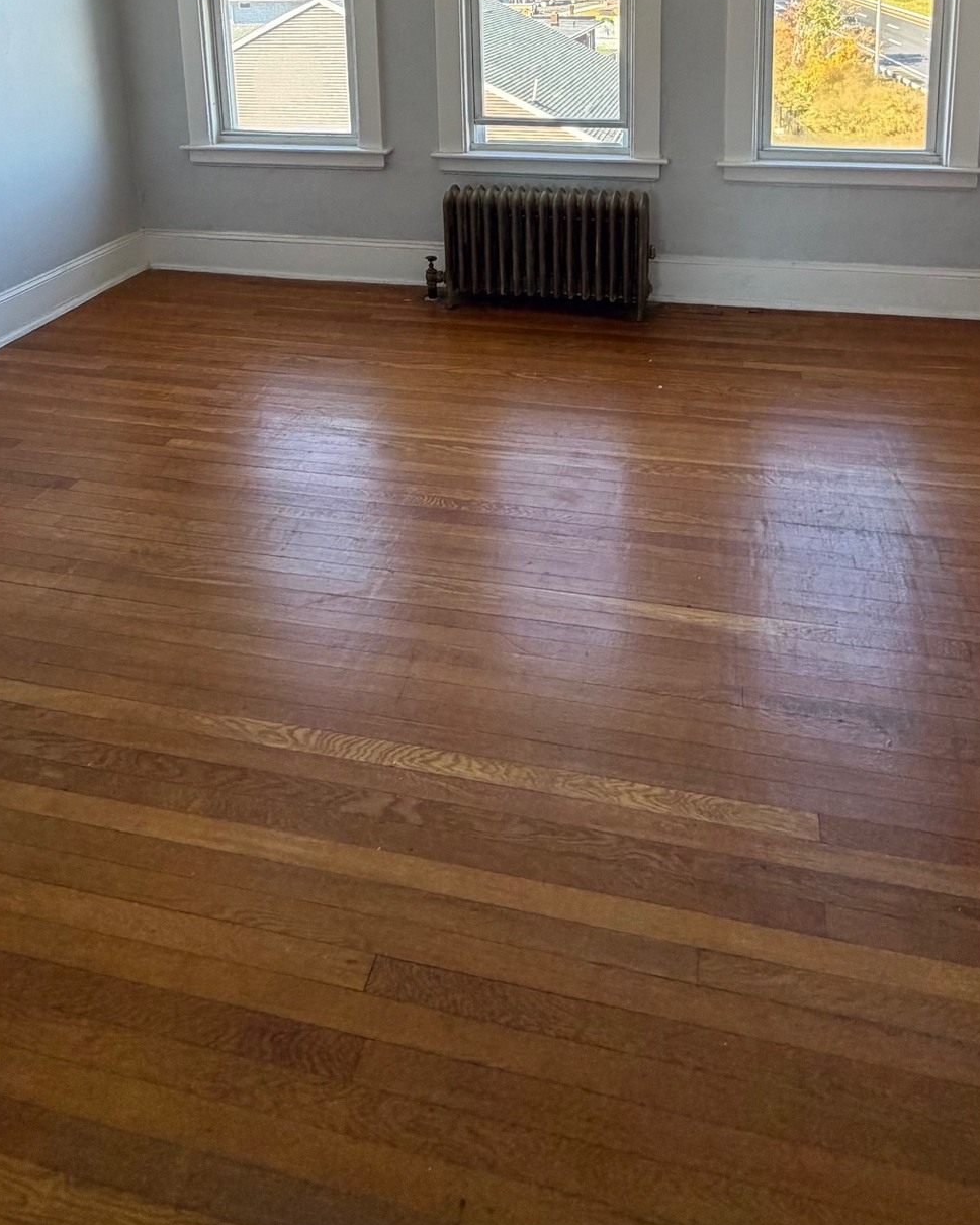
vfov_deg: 56.7
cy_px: 118
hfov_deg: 54.8
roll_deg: +0.8
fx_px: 943
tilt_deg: -9.3
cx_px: 541
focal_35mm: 26
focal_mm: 2.22
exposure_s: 1/121
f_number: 2.2
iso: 200
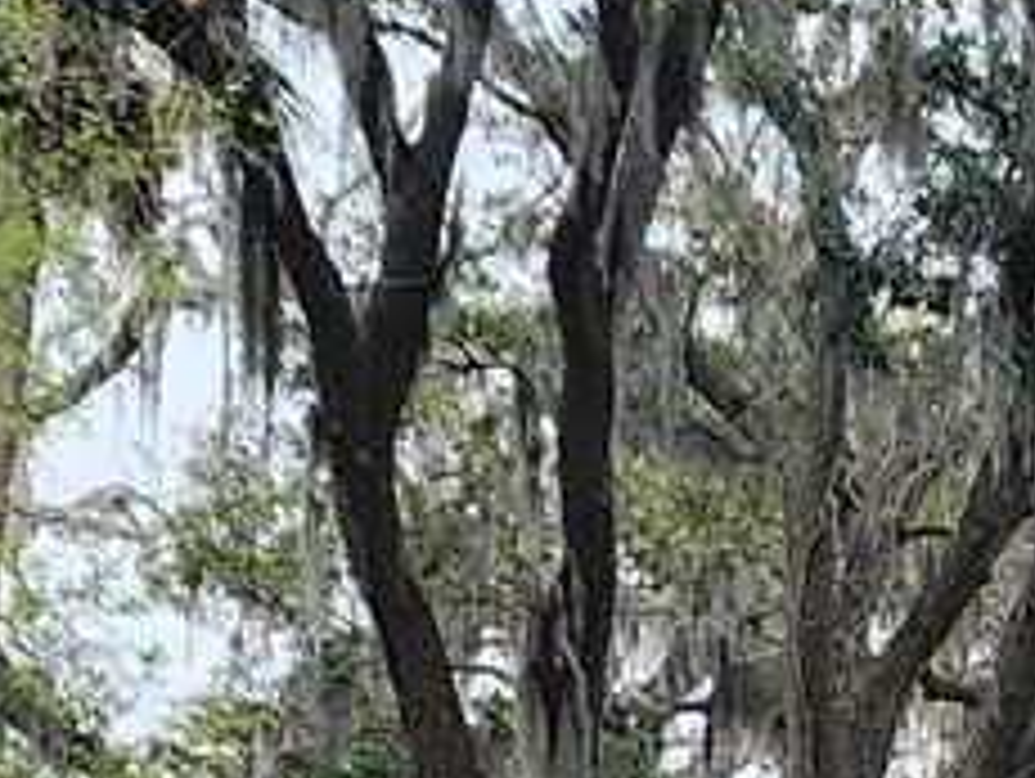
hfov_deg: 11.1
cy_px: 2132
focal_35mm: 160
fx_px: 4789
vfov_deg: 8.2
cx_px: 2151
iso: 50
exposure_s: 1/180
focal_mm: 6.4
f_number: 1.8
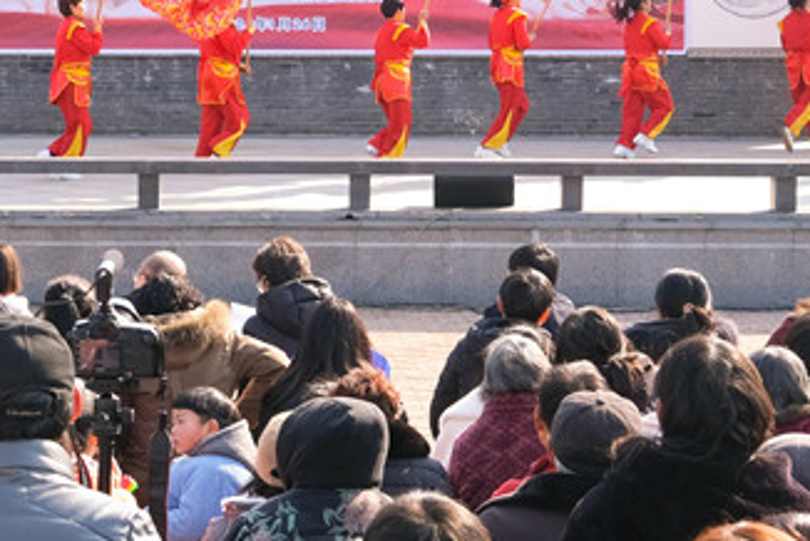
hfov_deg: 22.3
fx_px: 2049
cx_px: 333
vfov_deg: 15.0
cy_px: 176
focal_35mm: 91
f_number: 5.6
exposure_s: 1/250
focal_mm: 22.3
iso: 160
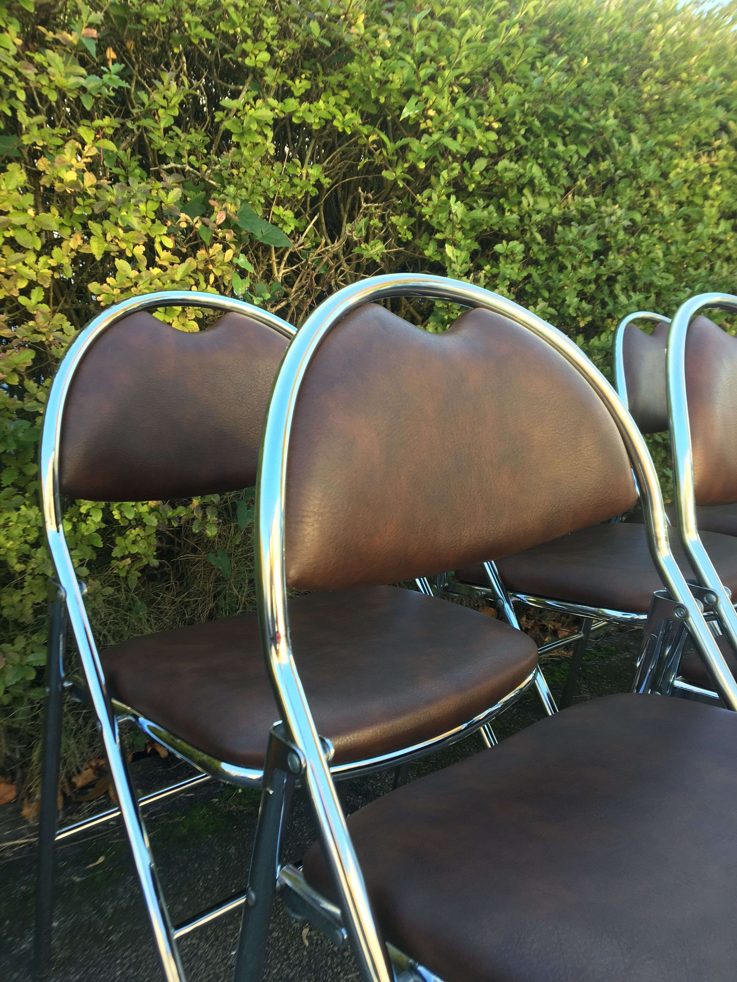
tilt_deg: -13.1
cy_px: 491
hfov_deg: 48.2
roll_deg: +0.5
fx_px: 823
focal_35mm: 29
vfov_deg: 61.7
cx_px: 368
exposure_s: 1/116
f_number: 2.2
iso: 25
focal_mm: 4.15
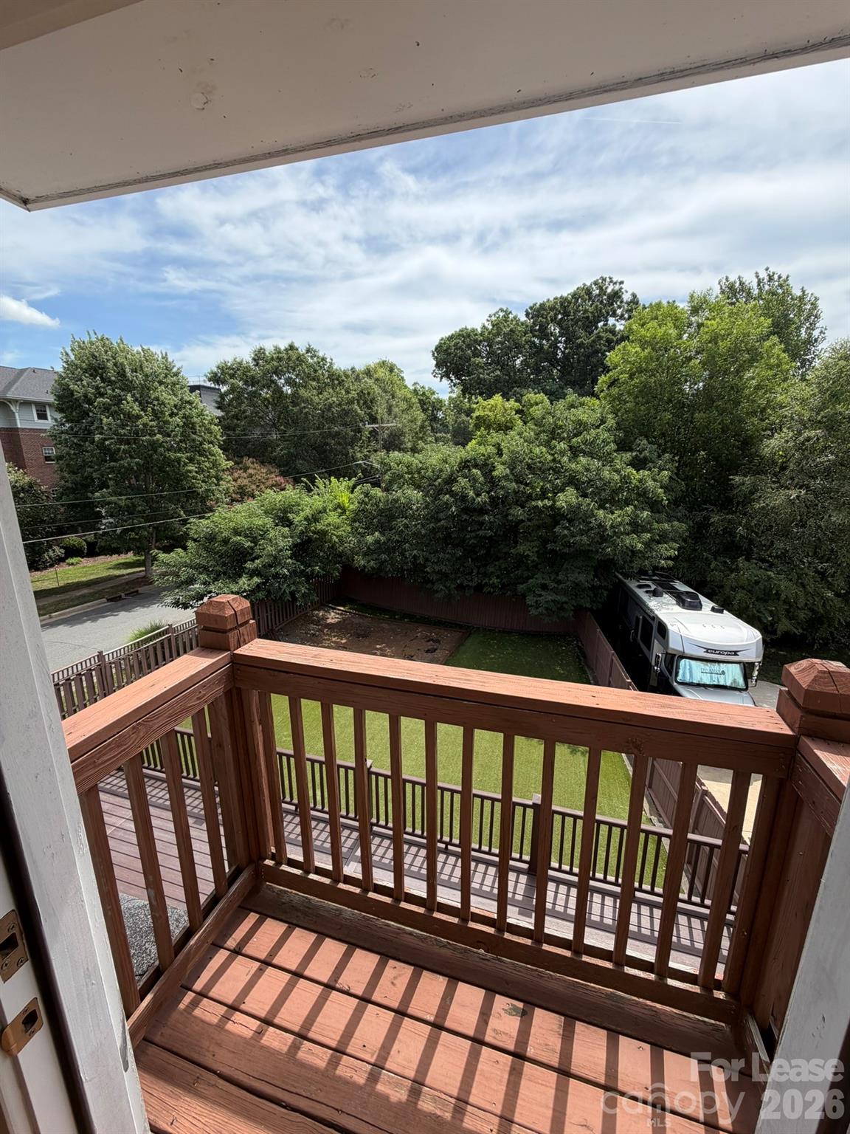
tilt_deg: -13.5
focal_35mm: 14
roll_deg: -0.1
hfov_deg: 85.7
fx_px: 458
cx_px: 425
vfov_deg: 102.1
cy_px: 567
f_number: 2.2
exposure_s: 1/770
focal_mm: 2.22
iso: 25
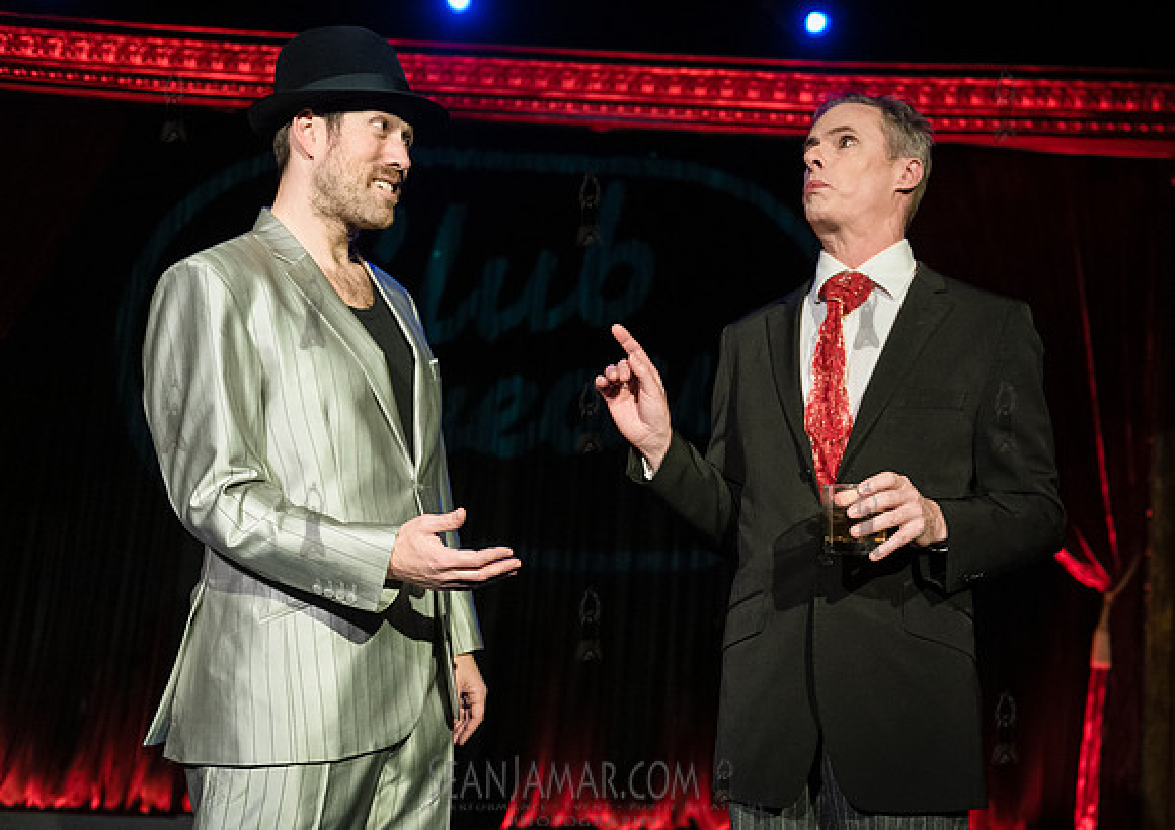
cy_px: 461
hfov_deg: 41.7
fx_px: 1536
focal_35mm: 46
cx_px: 691
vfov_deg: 30.2
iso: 4000
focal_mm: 40
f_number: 2.8
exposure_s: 1/320
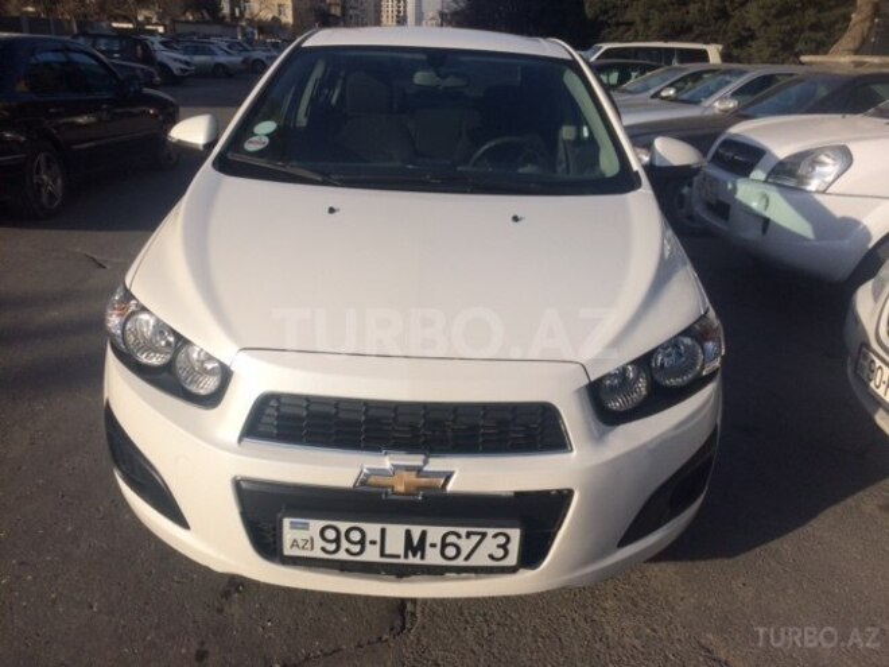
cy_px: 334
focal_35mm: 29
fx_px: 745
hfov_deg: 61.7
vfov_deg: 48.2
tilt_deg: -21.4
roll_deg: -2.2
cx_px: 444
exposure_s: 1/2415
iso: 32
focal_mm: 4.15
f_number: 2.2
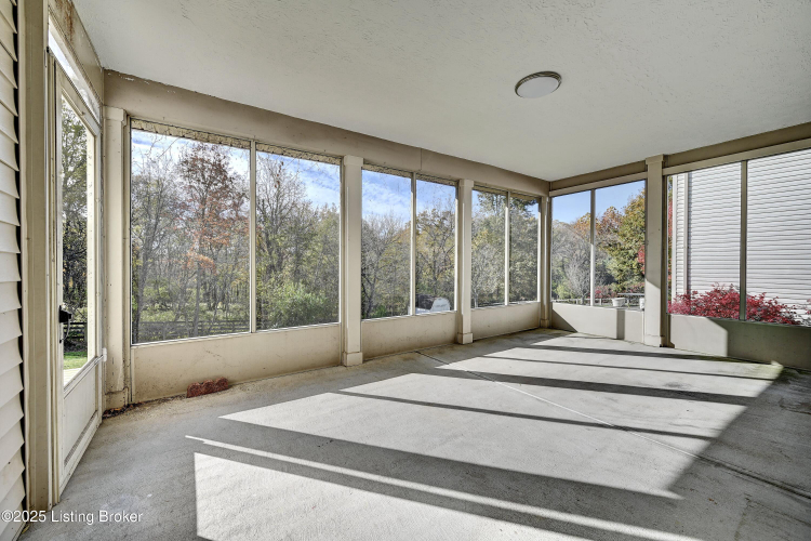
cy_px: 270
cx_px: 406
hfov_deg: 104.3
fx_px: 315
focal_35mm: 14
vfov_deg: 81.2
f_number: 8
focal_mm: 14
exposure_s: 1/80
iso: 125
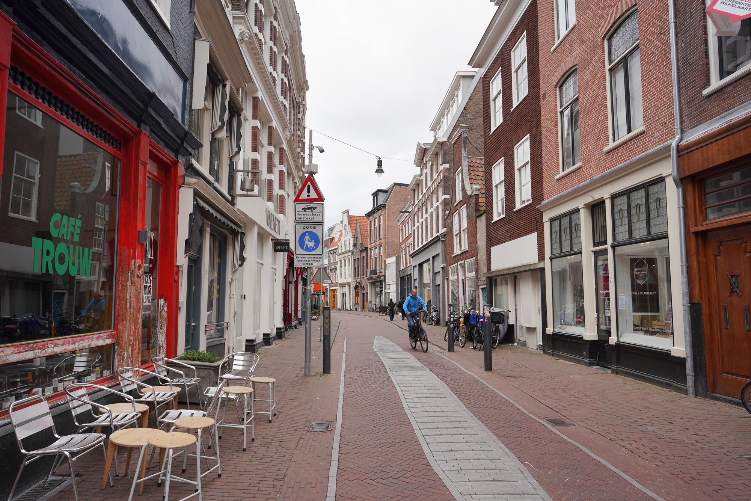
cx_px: 376
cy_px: 250
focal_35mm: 24
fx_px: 501
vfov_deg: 53.1
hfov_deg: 73.7
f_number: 8
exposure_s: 1/100
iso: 100
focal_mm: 24
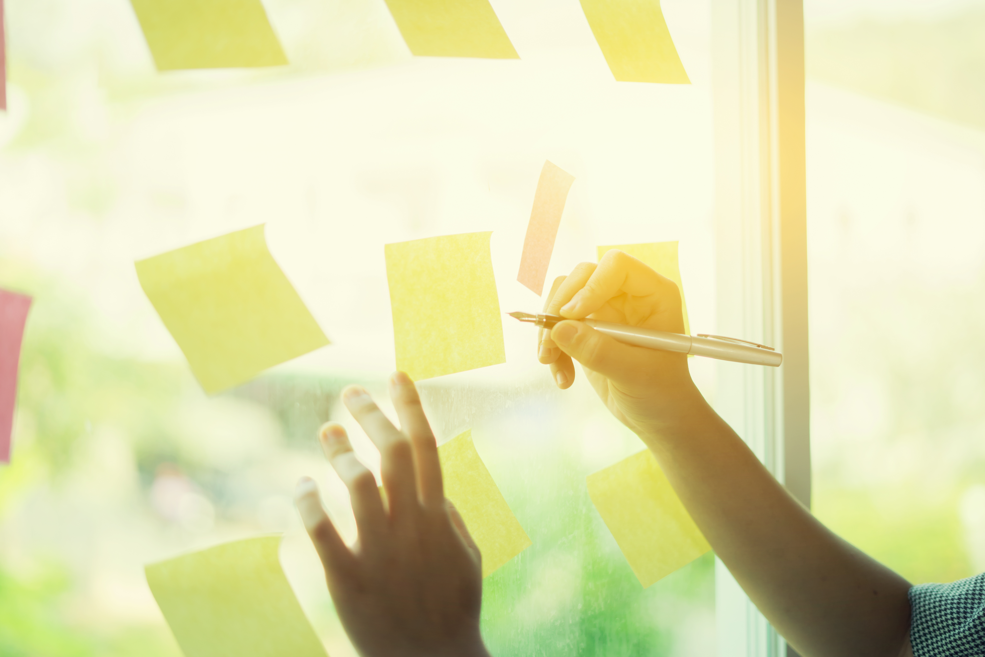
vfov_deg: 27.0
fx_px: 1368
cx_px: 492
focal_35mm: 50
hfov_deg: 39.6
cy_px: 328
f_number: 1.8
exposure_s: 1/640
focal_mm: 50
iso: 320
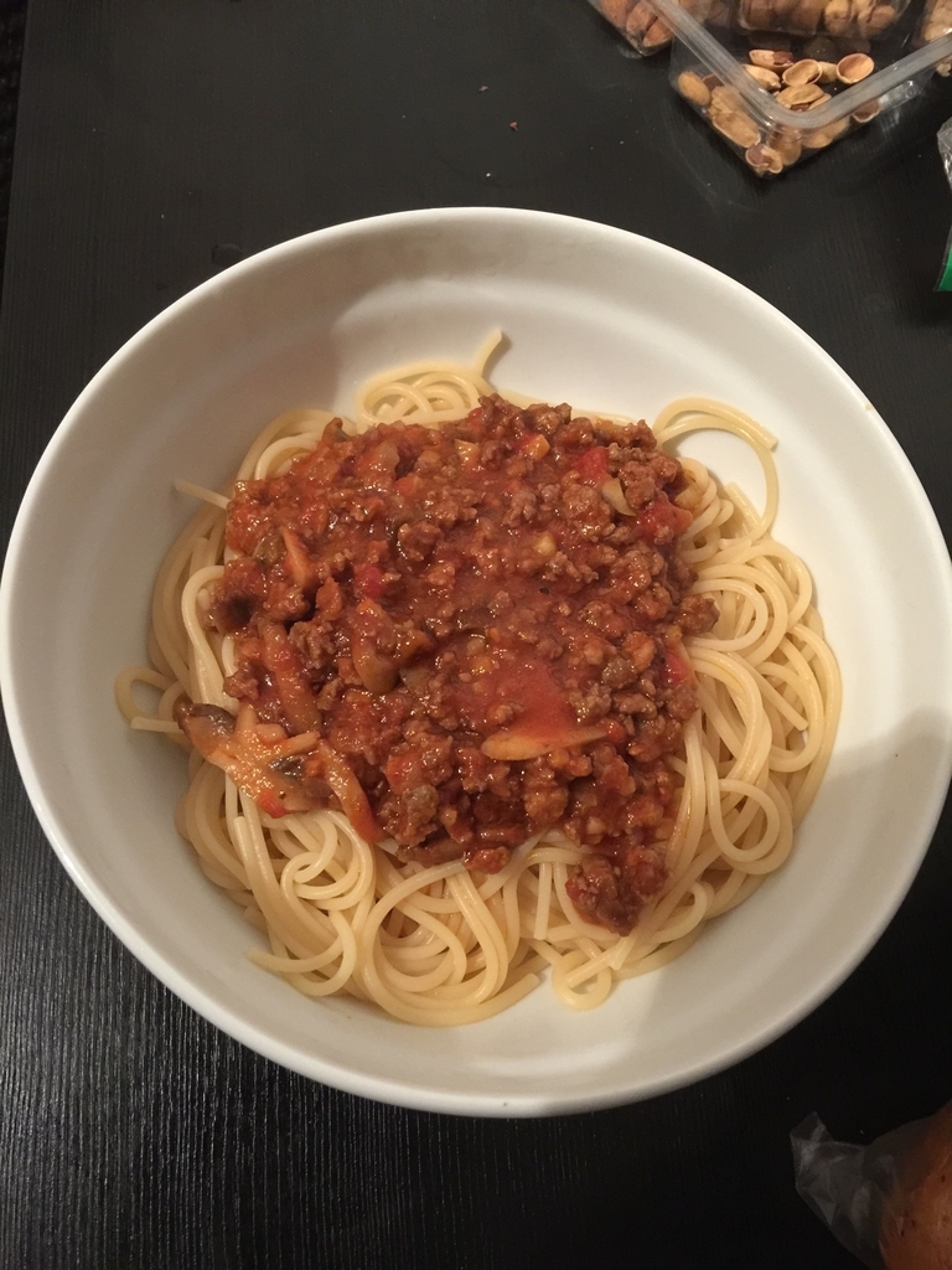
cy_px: 635
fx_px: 1063
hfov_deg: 48.2
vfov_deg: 61.7
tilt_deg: -69.3
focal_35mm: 29
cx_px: 476
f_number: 2.2
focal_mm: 4.15
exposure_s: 1/8
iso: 160
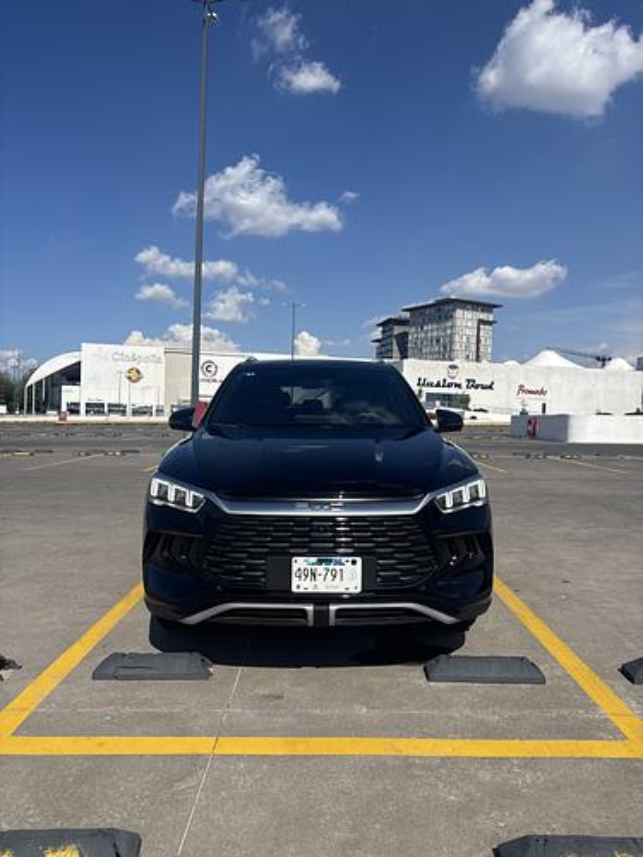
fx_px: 644
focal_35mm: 26
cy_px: 428
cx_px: 322
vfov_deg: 67.3
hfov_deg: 53.1
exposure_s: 1/4854
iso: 50
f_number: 1.6
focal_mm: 5.96
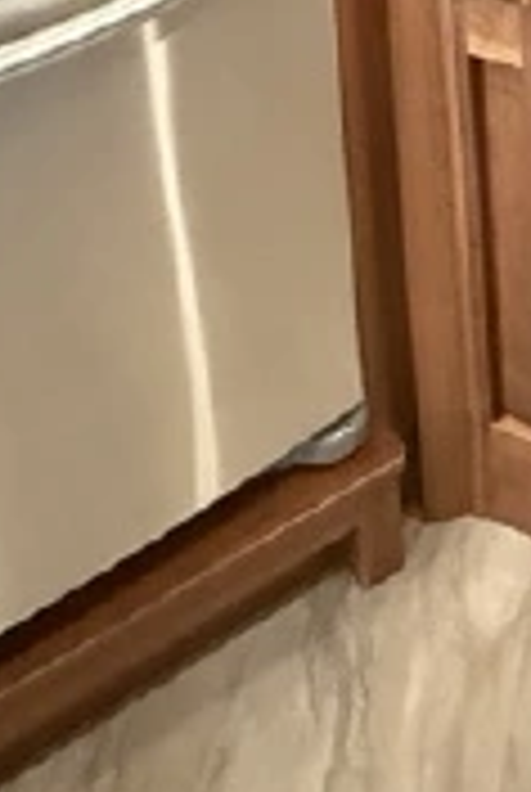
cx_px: 652
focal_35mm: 66
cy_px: -351
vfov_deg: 24.6
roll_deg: +0.2
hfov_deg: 19.4
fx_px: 1454
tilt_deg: -15.8
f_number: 2.2
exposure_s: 1/30
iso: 1250
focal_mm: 2.22
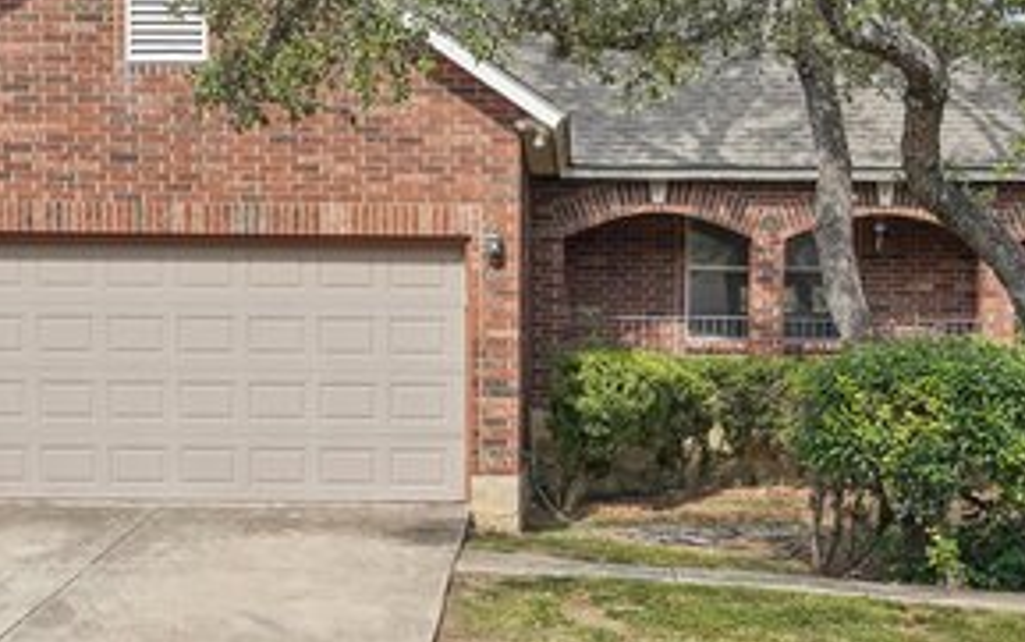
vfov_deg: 16.4
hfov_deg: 26.1
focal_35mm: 79
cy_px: 105
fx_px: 2208
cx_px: 532
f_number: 8
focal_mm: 35
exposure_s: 1/250
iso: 100
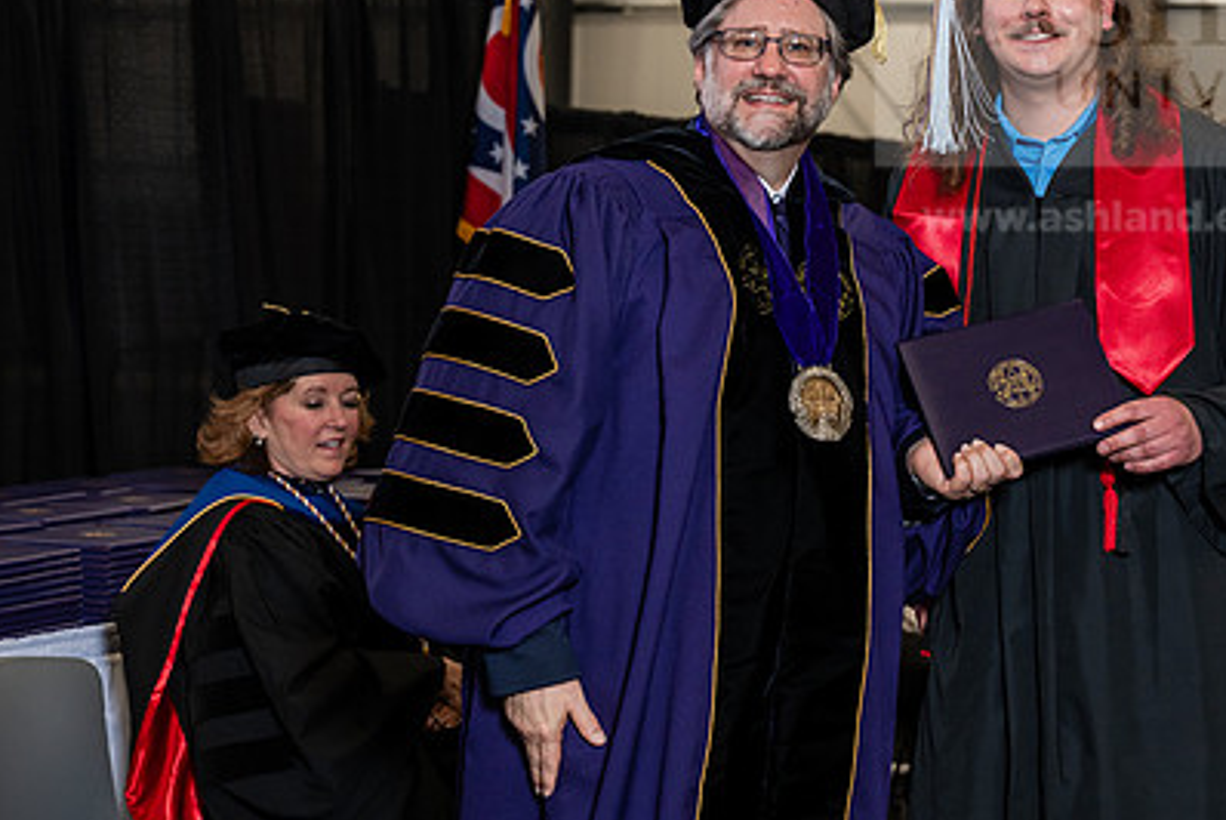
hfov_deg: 20.0
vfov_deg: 13.4
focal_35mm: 102
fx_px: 3476
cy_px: 282
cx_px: 782
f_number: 5
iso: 1250
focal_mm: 70
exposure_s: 1/200
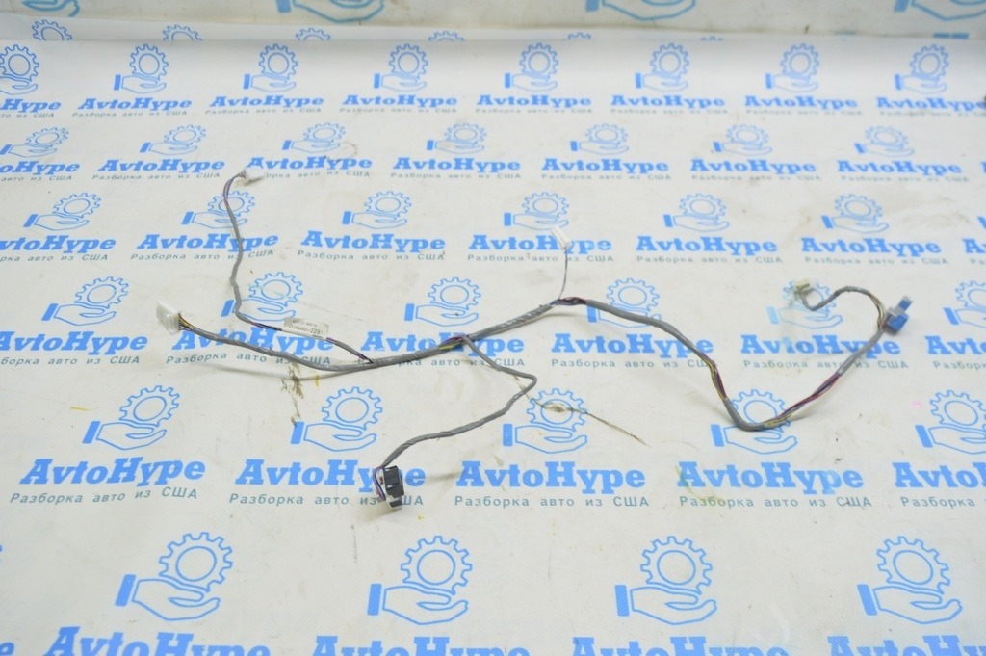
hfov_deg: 62.0
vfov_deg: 43.5
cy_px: 328
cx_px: 493
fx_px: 821
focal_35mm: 30
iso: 400
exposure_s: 1/20
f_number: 5.6
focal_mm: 20
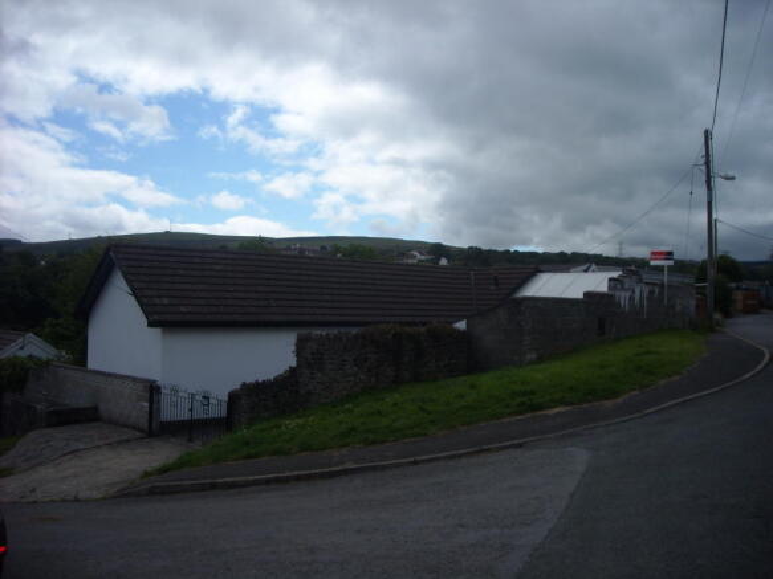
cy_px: 290
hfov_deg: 52.6
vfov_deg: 40.7
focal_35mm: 35
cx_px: 386
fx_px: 781
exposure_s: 1/647
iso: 64
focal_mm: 5.7
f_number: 5.6
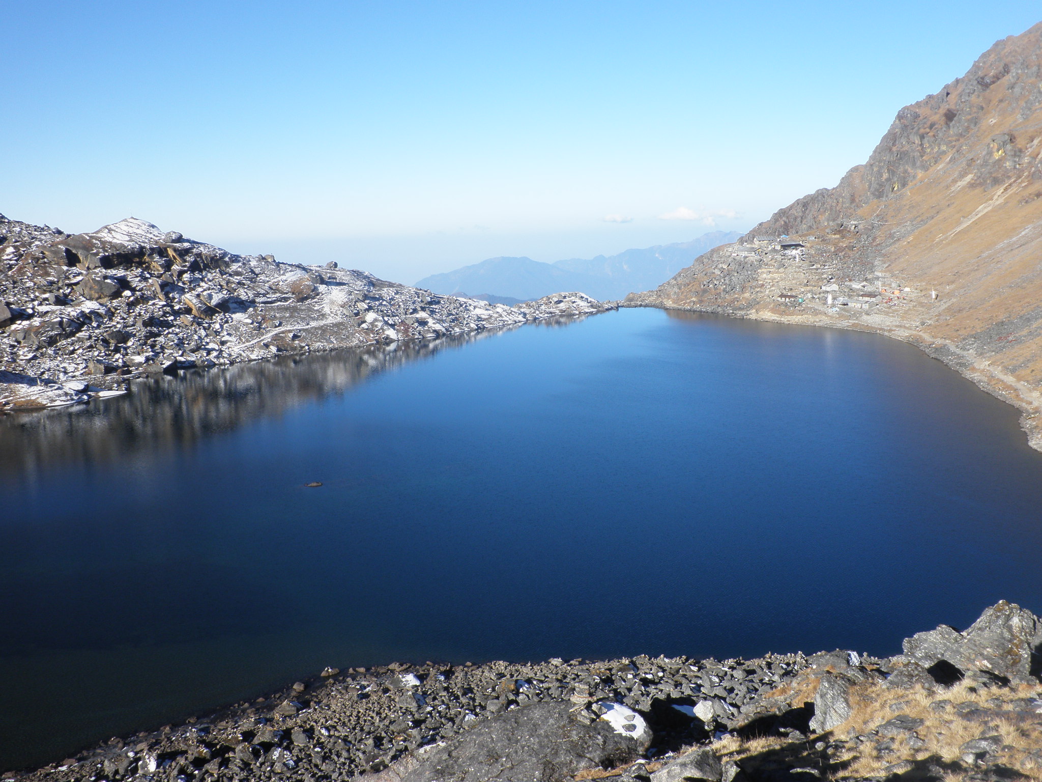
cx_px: 521
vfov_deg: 39.7
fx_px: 1084
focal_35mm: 36
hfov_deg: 51.4
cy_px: 391
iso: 64
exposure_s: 1/160
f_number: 5.6
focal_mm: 6.3
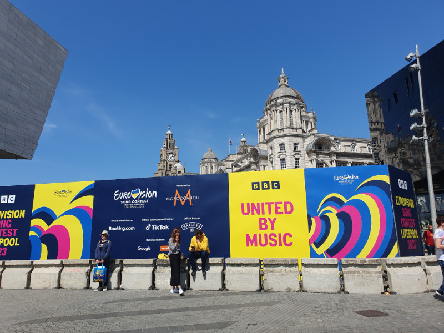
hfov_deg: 67.3
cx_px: 222
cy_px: 166
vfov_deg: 53.1
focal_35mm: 26
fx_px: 333
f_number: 2.4
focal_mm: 4.3
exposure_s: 1/2528
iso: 50
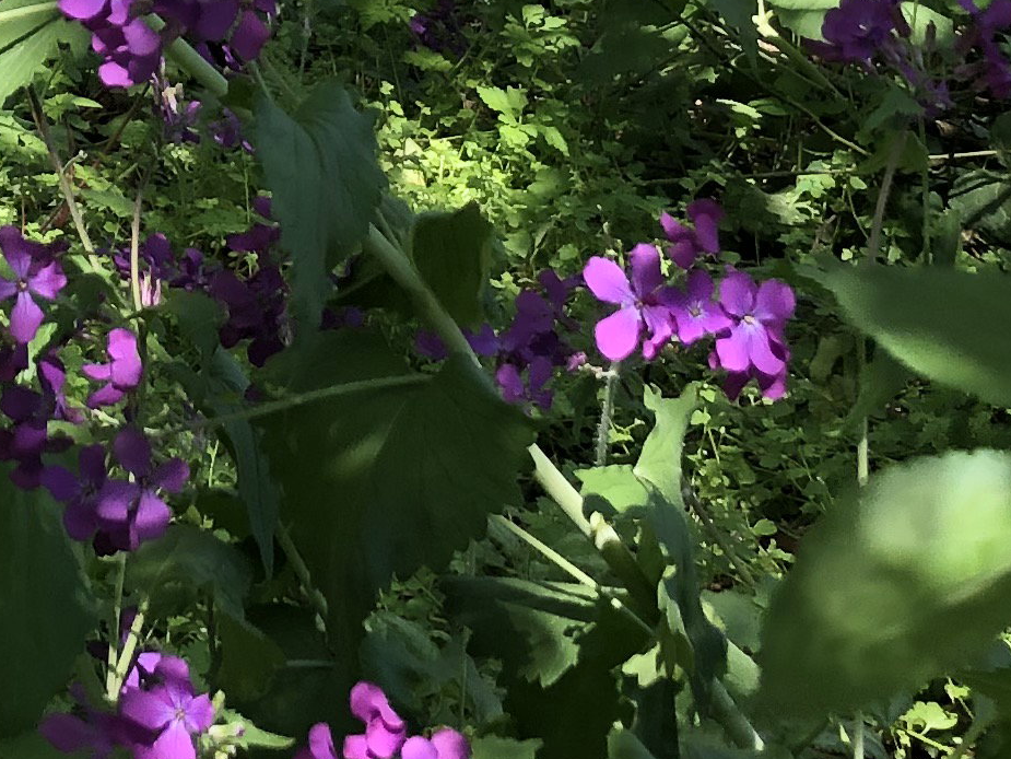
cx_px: 21
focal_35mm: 122
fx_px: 3564
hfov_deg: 15.9
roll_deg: +0.3
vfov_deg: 11.8
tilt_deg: -5.3
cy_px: -268
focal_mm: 3.99
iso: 20
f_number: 1.8
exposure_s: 1/140
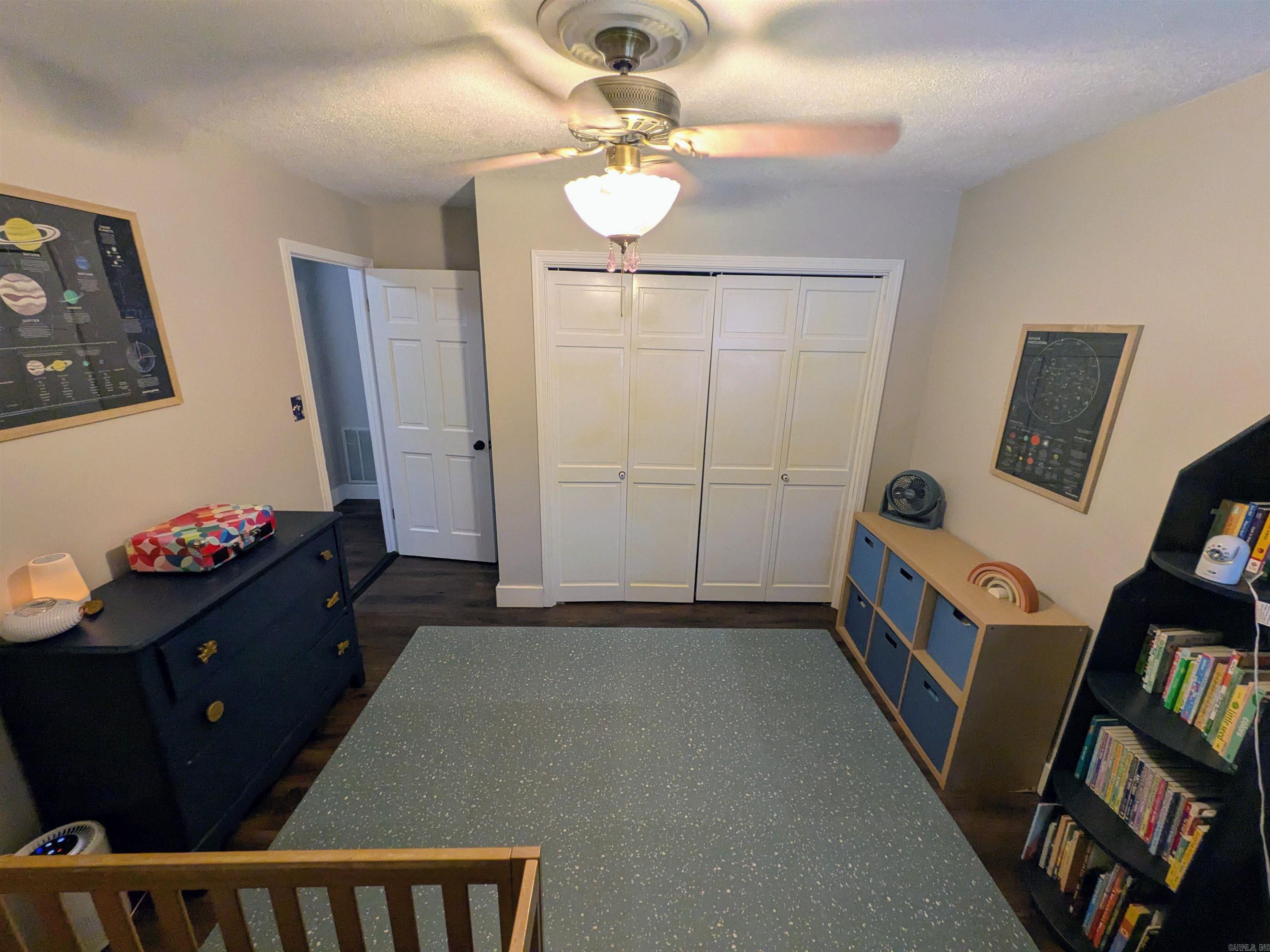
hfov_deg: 102.1
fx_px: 514
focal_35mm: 14
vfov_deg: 85.7
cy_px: 476
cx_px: 635
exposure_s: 1/60
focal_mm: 1.85
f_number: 2.2
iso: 163
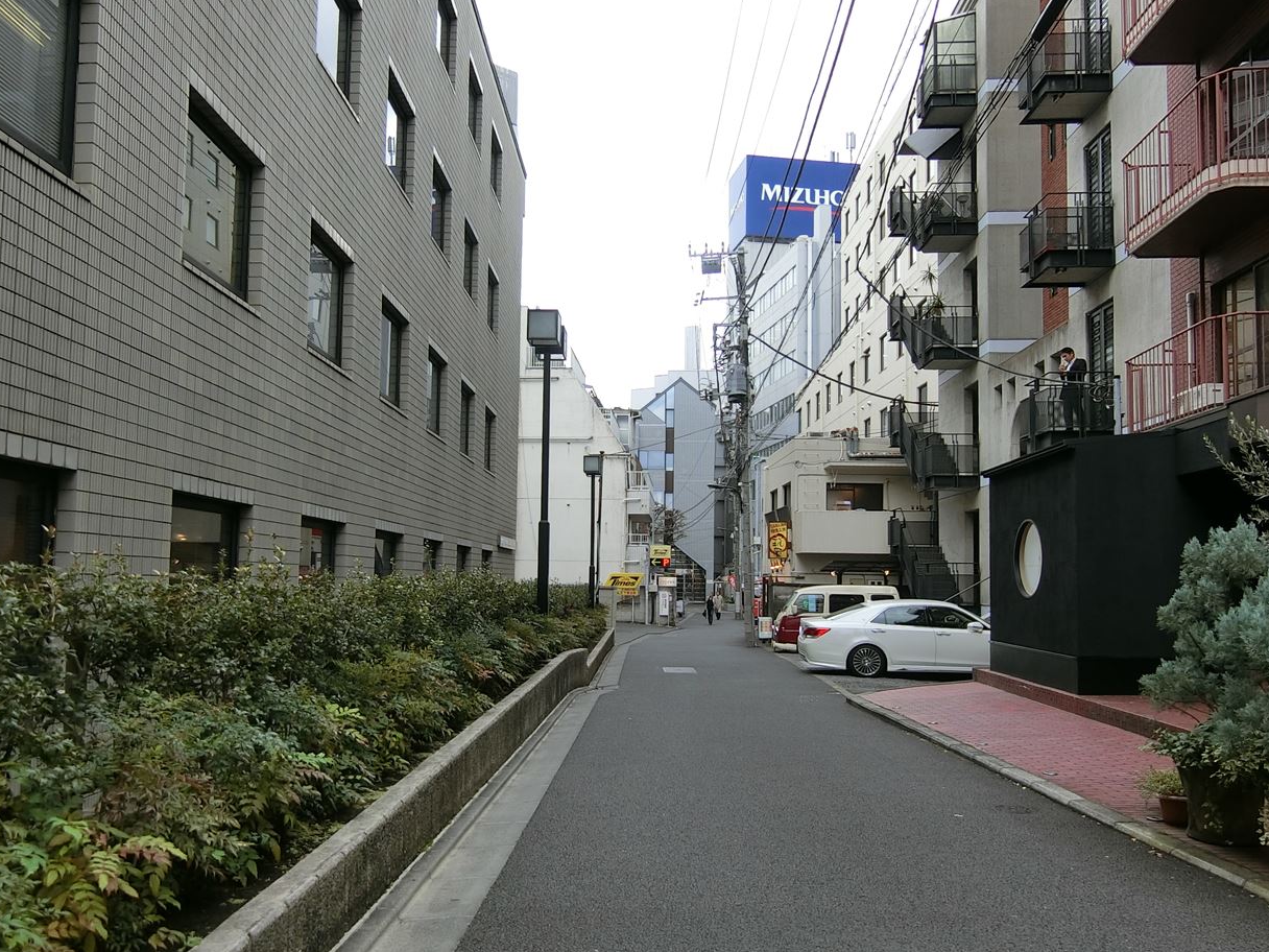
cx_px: 591
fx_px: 916
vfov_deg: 54.6
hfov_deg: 69.3
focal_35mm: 25
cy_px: 553
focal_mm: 4.06
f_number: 2.7
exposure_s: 1/250
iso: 80
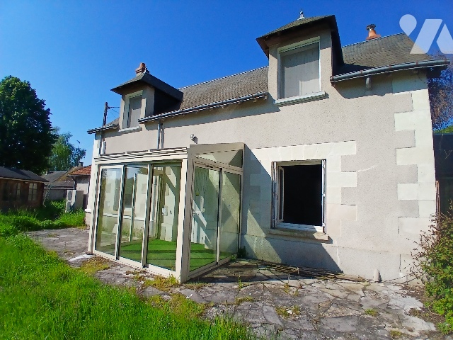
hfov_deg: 91.0
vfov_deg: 74.7
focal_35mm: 17
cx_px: 226
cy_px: 170
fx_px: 222
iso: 50
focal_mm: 1.4
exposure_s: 1/1427
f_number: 2.2
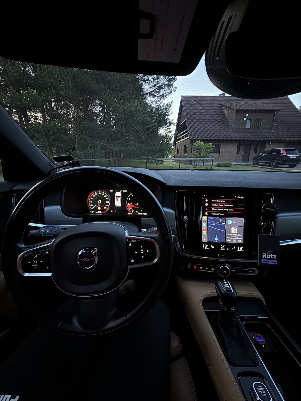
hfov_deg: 85.7
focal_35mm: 14
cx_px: 150
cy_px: 200
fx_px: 162
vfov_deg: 102.1
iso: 2500
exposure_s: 1/31
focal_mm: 2.22
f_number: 2.2
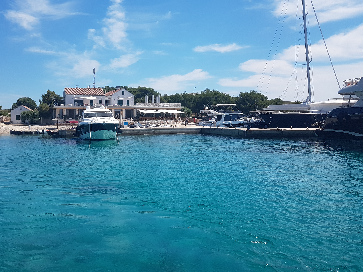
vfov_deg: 40.4
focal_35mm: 35
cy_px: 100
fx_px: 367
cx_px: 148
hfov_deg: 52.3
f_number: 1.7
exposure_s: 1/3112
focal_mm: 4.2
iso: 40
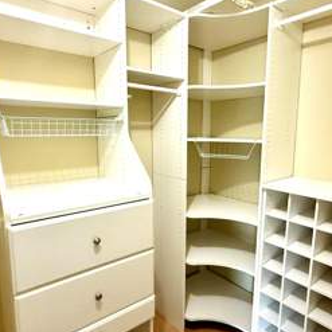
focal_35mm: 24
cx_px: 181
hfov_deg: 64.9
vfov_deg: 65.0
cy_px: 168
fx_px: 260
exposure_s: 1/60
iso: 640
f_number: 2.2
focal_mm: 2.22
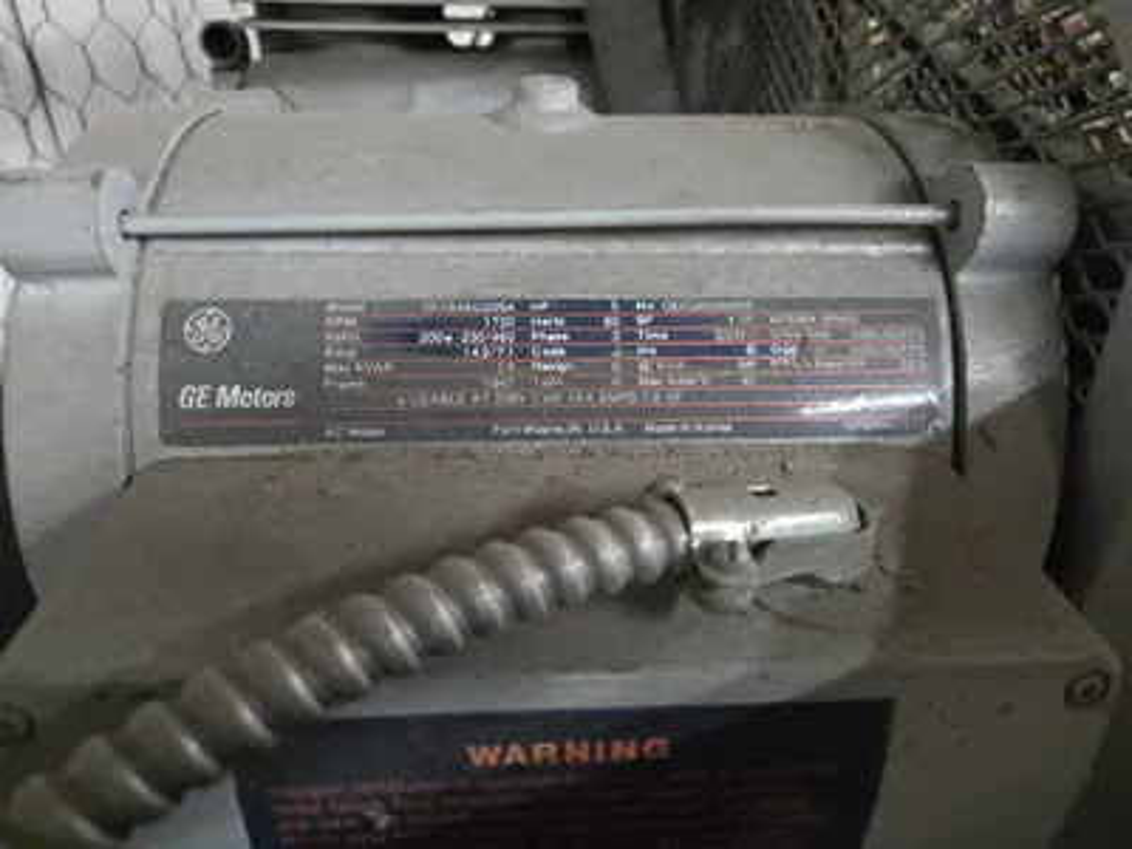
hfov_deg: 73.9
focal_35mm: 23
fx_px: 752
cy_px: 424
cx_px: 566
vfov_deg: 58.9
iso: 1600
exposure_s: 1/60
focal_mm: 5.4
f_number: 1.8
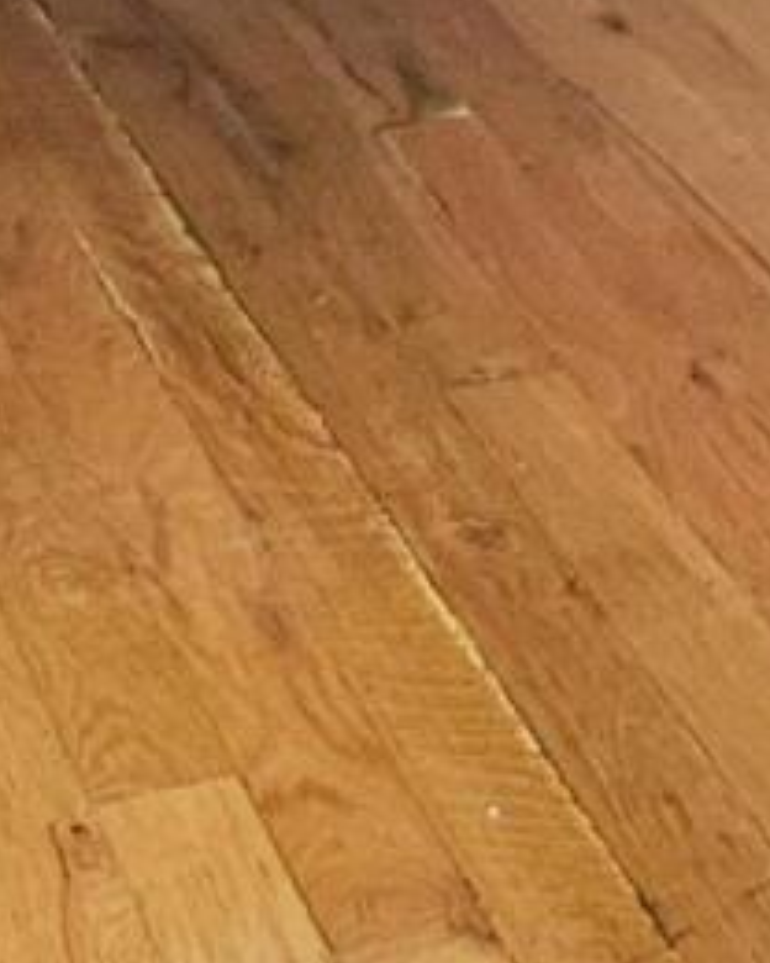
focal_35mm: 195
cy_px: -1078
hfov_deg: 7.8
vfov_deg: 9.2
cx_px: 981
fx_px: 5555
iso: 640
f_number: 1.8
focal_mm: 5.4
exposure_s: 1/30
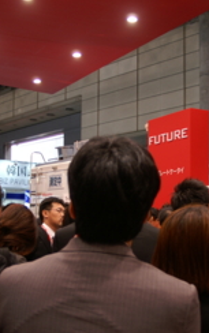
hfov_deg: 24.0
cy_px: 211
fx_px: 491
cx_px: 116
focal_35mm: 54
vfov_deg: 37.2
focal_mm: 18
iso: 125
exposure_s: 1/30
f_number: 3.5
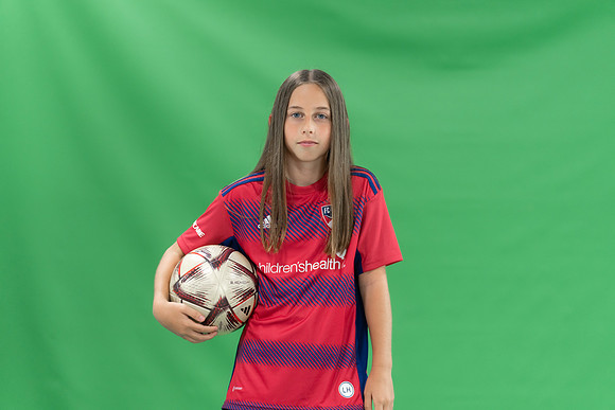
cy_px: 205
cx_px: 308
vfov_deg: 9.2
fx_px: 2563
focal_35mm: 150
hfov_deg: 13.7
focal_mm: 150
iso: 1000
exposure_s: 1/250
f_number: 2.8
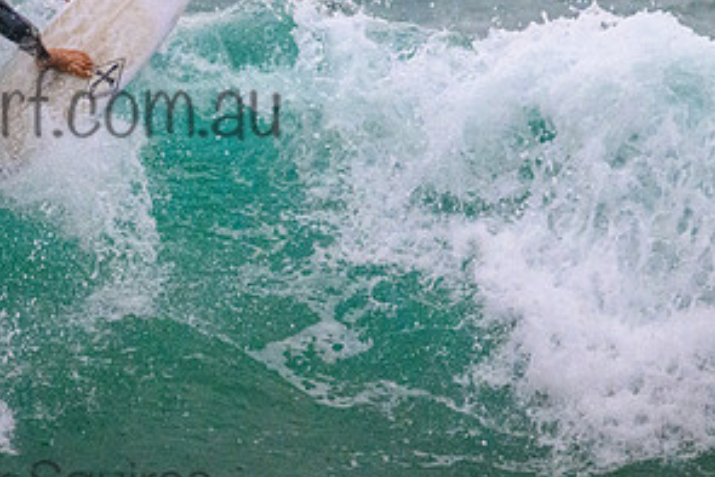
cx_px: 113
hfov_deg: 1.5
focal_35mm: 1330
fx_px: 26427
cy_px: 22
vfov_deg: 1.0
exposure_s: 1/2000
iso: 8000
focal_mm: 600
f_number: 11
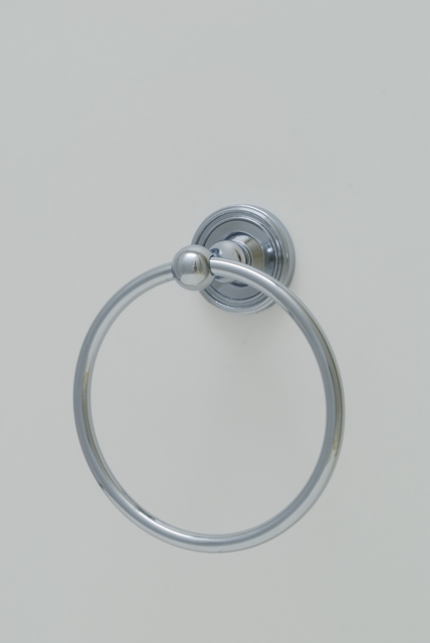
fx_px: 1475
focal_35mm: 82
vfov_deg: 24.6
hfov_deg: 16.6
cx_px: 215
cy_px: 322
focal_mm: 55
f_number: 18
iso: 100
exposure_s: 1/2.5
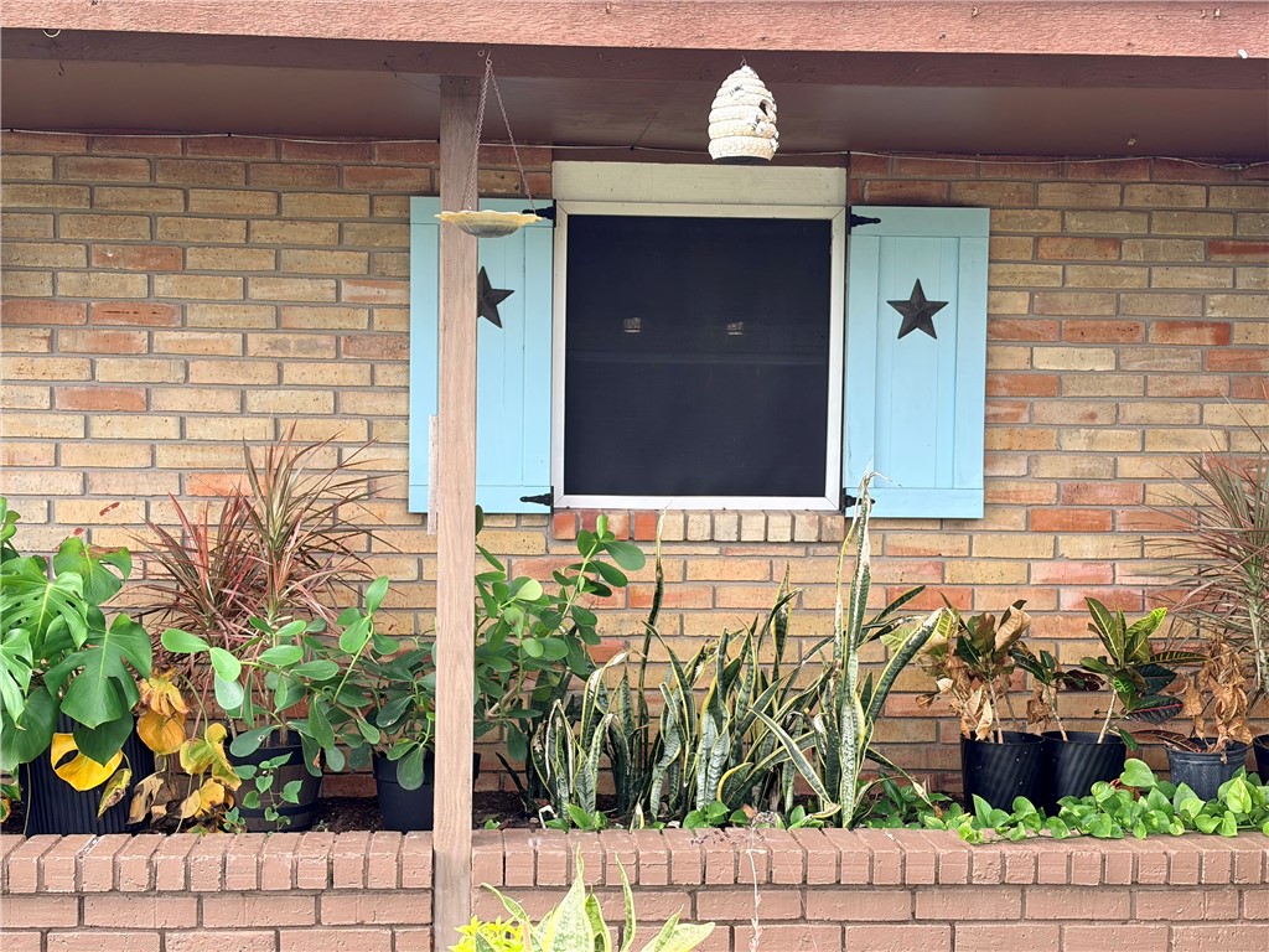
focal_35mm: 52
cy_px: 476
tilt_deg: -1.3
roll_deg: -0.9
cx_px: 634
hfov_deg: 36.8
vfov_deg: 28.0
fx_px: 1906
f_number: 1.6
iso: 32
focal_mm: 5.96
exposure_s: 1/213
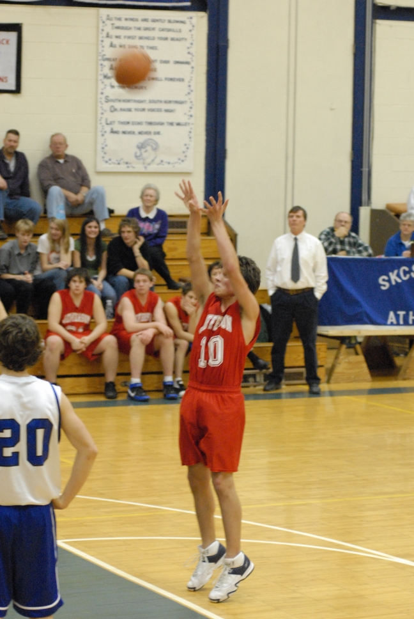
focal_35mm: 120
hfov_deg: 11.5
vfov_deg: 17.0
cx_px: 207
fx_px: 2064
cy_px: 310
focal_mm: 80
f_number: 4
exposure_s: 1/60
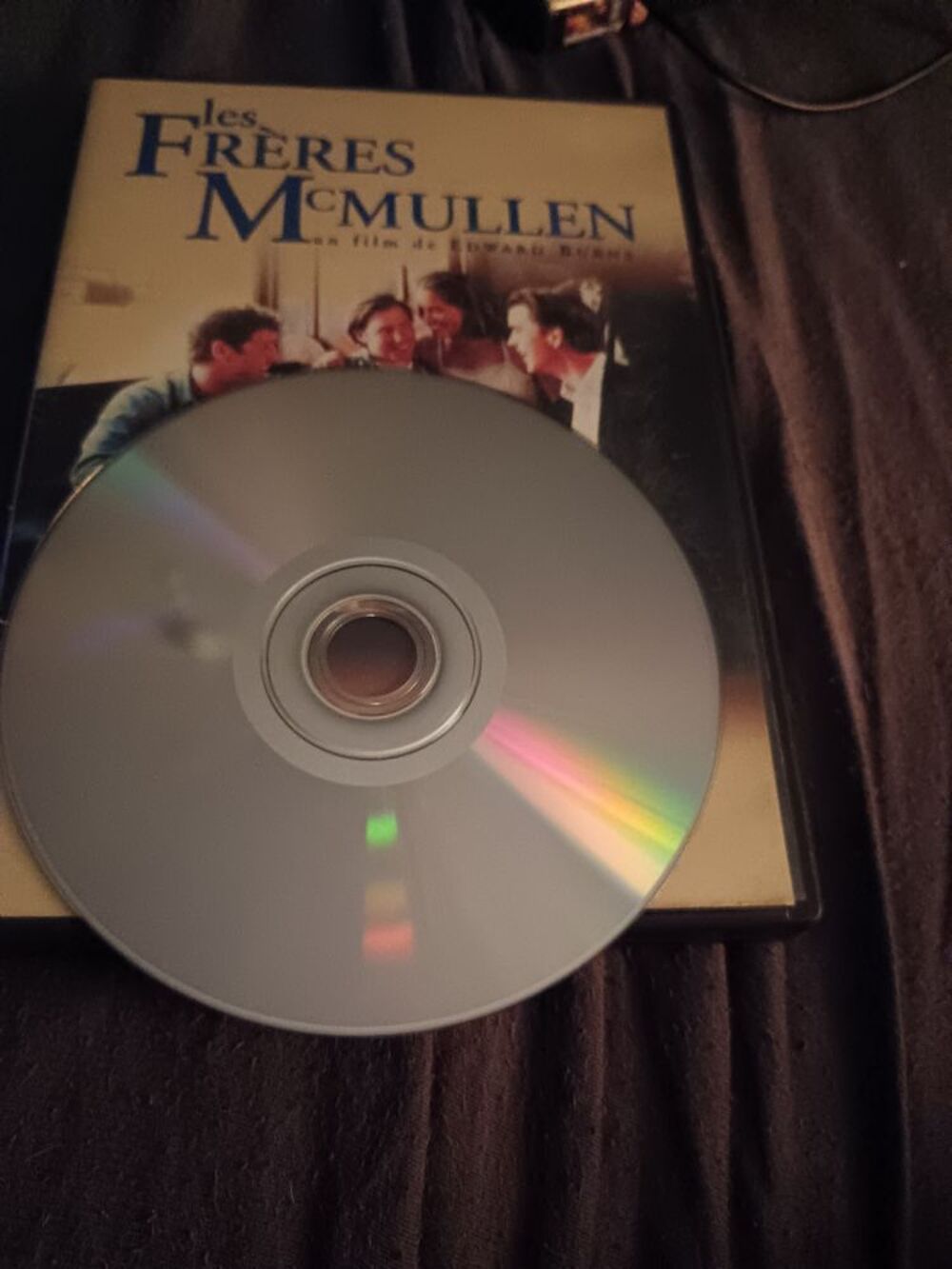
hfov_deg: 51.4
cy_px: 634
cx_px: 476
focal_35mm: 27
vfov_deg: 65.3
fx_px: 990
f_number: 1.9
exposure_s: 1/10
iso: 12999
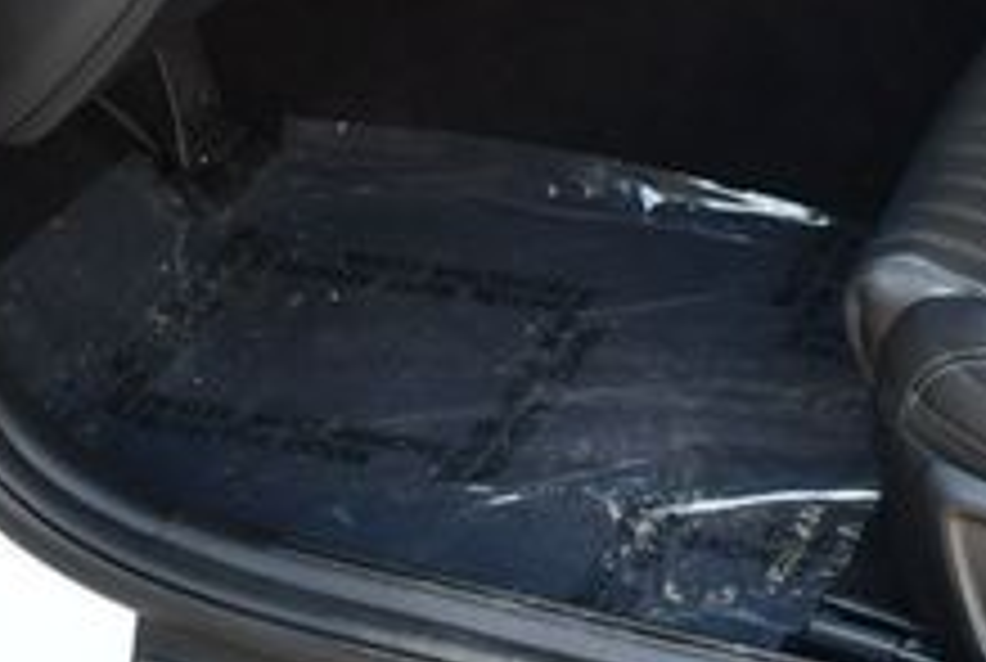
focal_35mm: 105
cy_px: -99
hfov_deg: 19.0
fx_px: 2882
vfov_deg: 12.8
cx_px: 945
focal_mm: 18
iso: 450
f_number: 3.5
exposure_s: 1/250
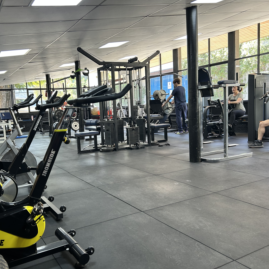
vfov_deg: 52.5
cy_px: 134
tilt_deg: -4.2
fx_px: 273
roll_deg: +3.9
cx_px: 94
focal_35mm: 31
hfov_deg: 51.7
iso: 100
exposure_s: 1/100
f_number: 1.5
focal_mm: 5.7
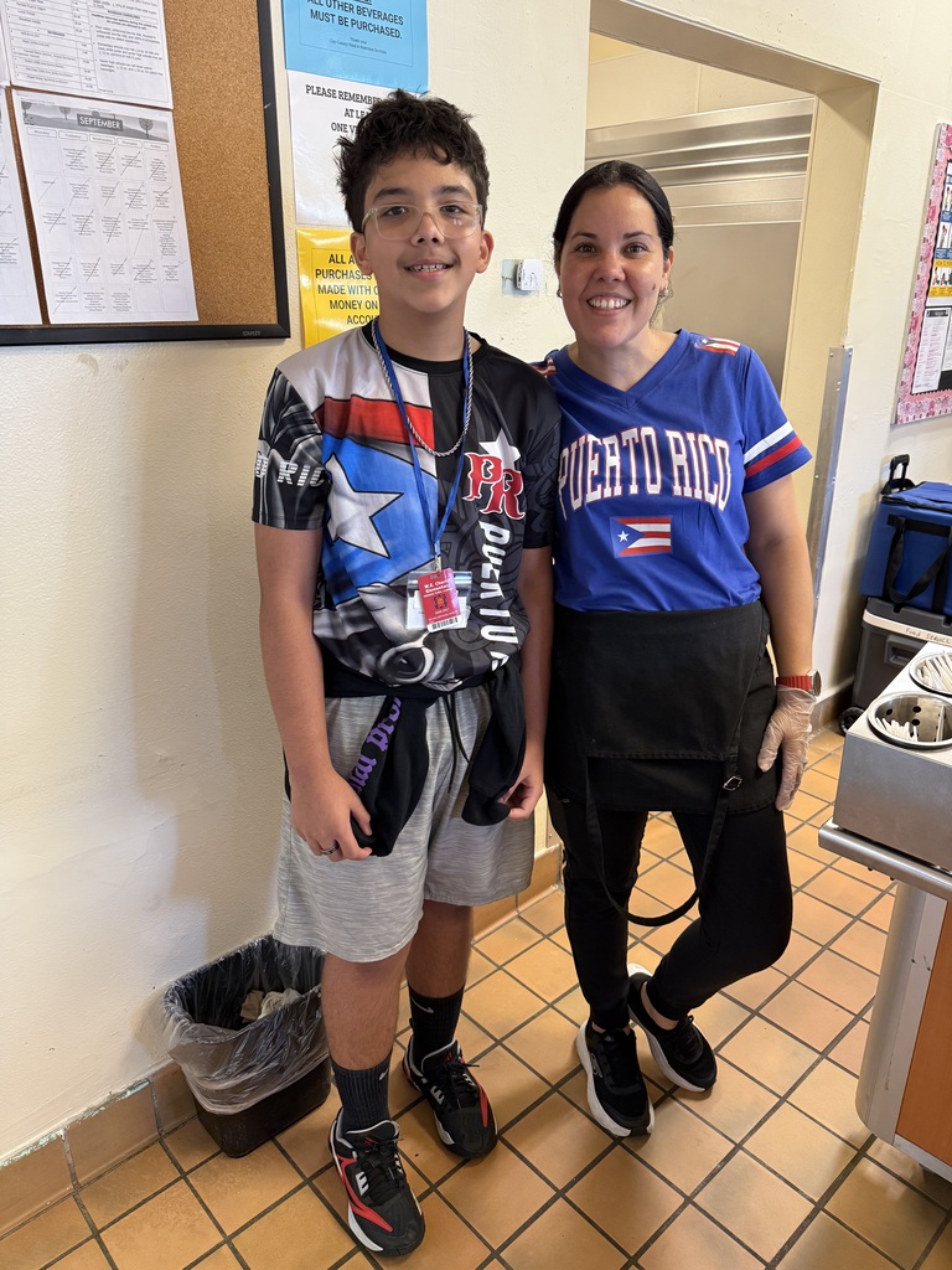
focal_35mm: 24
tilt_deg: -20.5
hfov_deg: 56.8
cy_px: 635
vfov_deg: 71.6
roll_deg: +0.1
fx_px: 880
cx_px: 476
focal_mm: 6.76
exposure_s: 1/60
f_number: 1.78
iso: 250
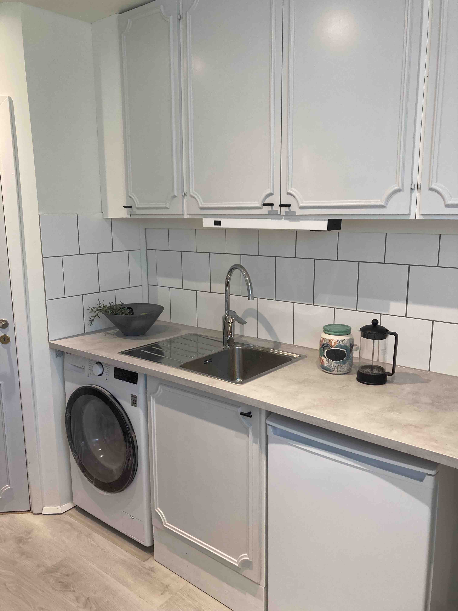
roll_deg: -0.7
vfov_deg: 63.4
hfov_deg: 49.7
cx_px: 229
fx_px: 494
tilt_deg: -11.3
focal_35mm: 28
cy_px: 306
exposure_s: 1/50
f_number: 1.8
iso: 64
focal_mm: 3.99
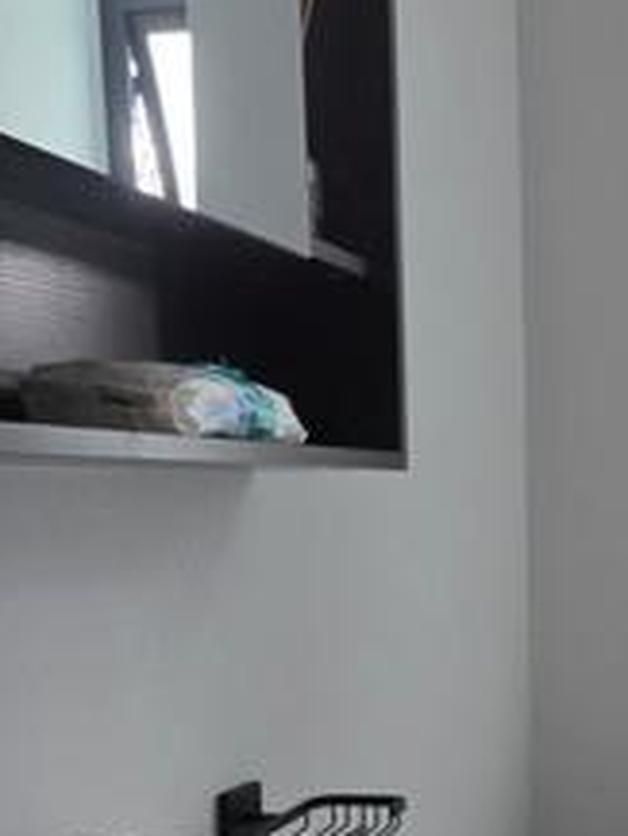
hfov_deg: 26.5
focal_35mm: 48
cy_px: 601
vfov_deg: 38.8
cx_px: 774
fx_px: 1160
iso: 250
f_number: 1.9
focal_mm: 2.2
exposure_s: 1/100
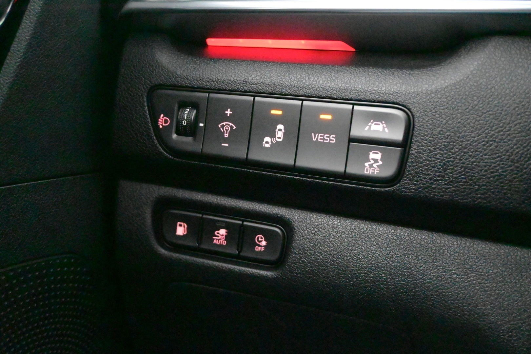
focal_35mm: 42
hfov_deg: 46.4
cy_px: 177
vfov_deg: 31.9
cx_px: 266
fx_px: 619
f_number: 4.5
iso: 32000
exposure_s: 1/50
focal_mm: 28
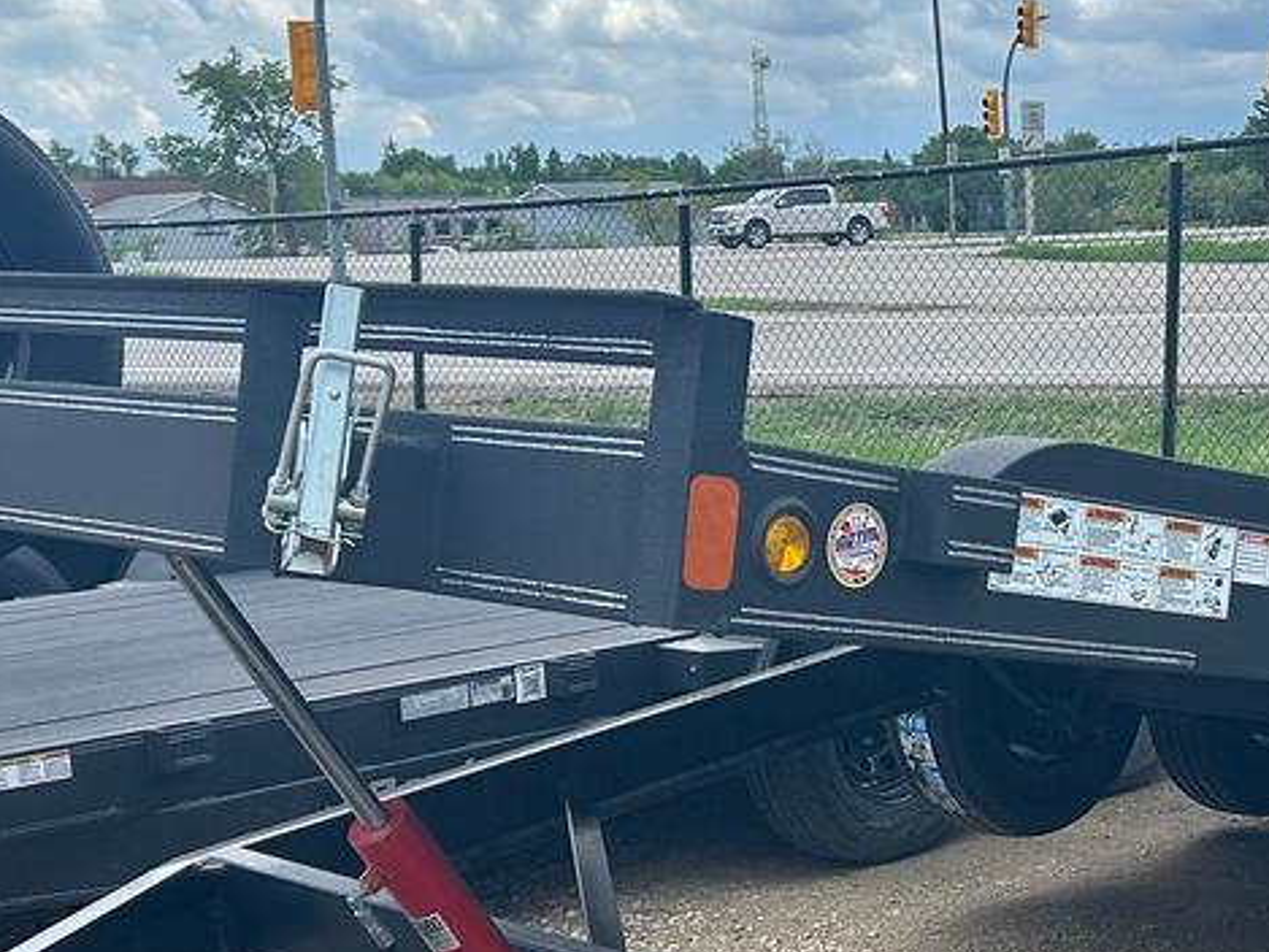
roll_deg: +1.8
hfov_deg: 26.8
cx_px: 1028
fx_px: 2603
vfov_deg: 20.6
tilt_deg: -9.7
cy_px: 665
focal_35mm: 71
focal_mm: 5.7
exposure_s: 1/3831
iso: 50
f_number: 1.5
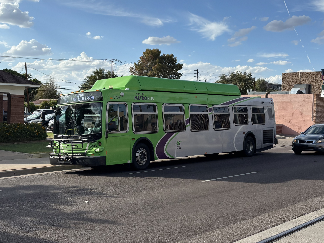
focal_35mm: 26
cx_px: 162
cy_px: 122
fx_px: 243
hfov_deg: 67.3
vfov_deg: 53.1
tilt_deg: -0.7
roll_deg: -1.1
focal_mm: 5.96
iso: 50
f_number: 1.6
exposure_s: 1/3534
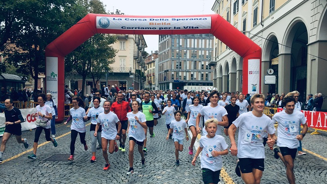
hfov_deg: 61.0
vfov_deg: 36.4
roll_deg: -1.3
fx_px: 278
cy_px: 120
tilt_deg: -4.7
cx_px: 163
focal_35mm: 32
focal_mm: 4.15
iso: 32
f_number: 2.2
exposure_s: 1/275
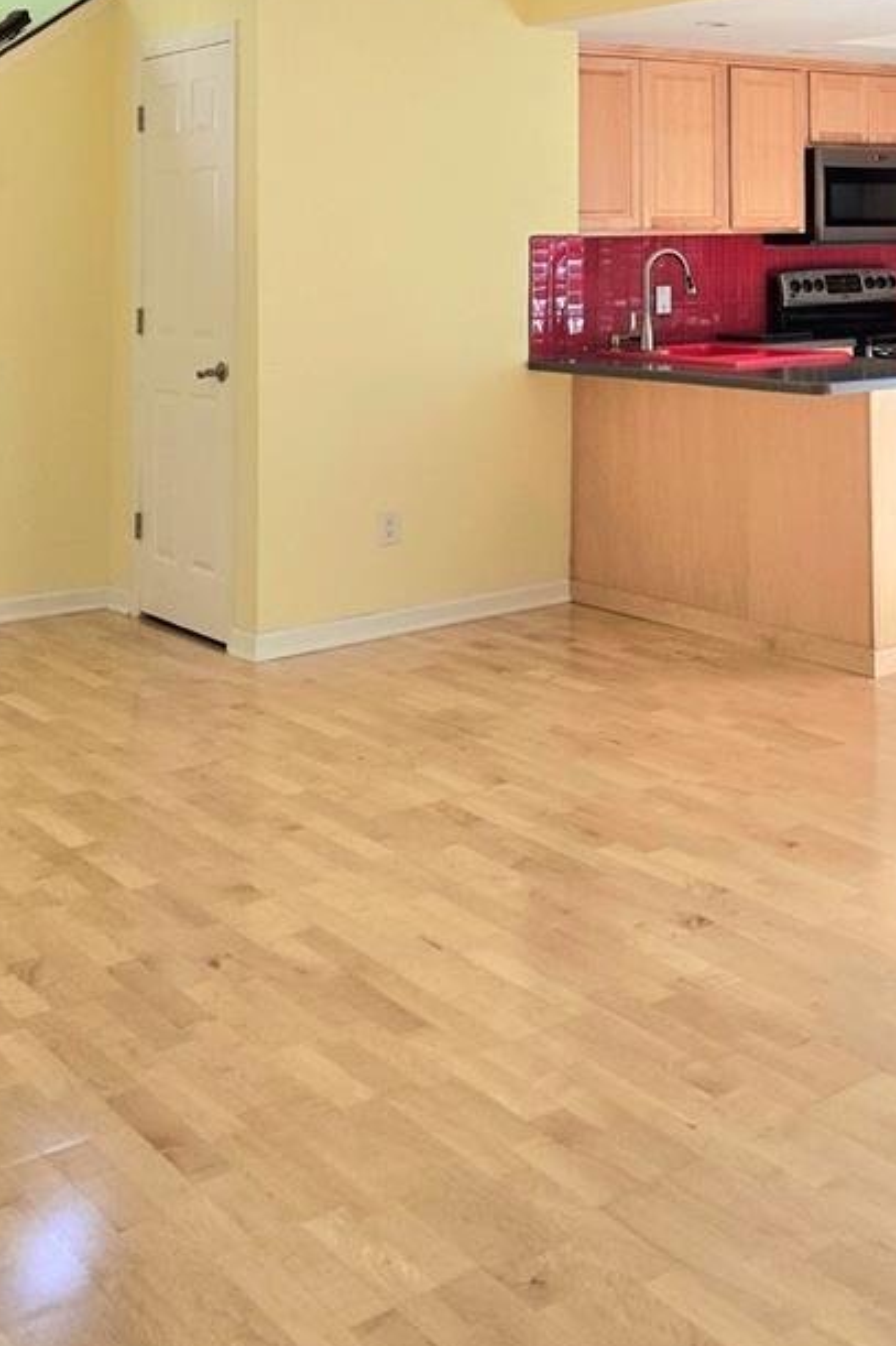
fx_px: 1756
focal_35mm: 47
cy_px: 163
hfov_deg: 27.5
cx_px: 815
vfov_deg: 39.3
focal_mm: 6.3
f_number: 1.7
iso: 160
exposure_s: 1/120
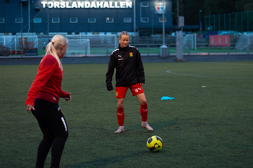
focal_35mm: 106
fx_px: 747
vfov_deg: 12.9
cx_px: 126
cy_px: 84
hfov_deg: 19.2
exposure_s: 1/640
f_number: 3.2
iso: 8000
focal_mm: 105
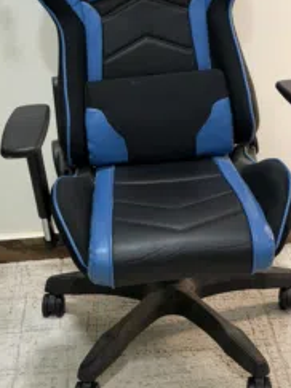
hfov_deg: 18.6
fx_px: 886
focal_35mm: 79
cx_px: 150
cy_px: 101
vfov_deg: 24.5
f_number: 1.78
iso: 200
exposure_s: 1/60
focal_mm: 6.76
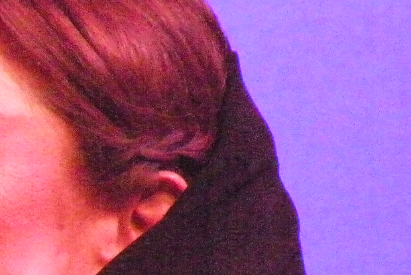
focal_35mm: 1157
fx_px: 13215
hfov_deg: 1.8
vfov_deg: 1.2
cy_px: 327
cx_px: -85
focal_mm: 59.6
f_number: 4.5
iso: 2000
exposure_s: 1/82
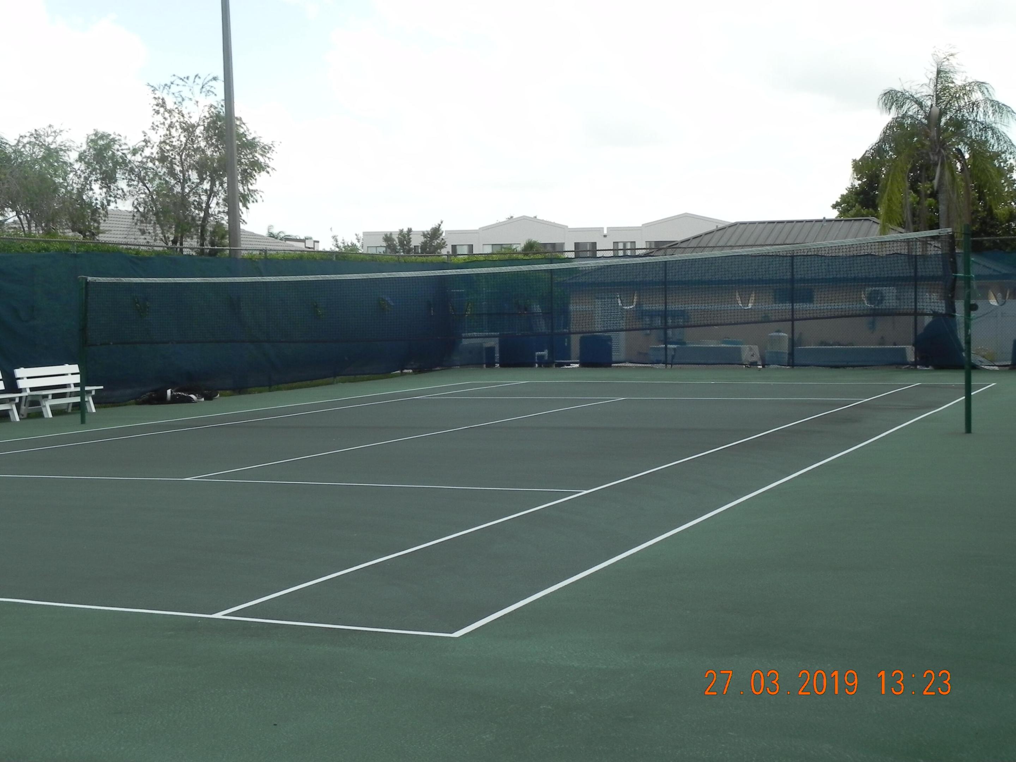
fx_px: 1526
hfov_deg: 36.8
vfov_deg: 28.0
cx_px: 508
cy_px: 381
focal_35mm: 52
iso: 160
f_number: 6.3
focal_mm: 9.2
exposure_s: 1/332
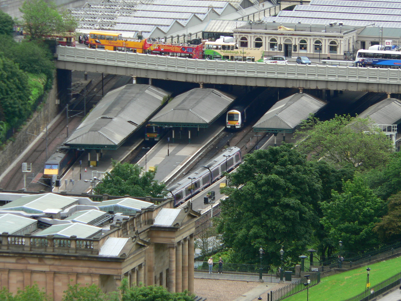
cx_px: 195
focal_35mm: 295
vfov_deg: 5.0
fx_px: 3417
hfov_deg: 6.7
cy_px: 147
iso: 80
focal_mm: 46.7
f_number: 4
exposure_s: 1/160
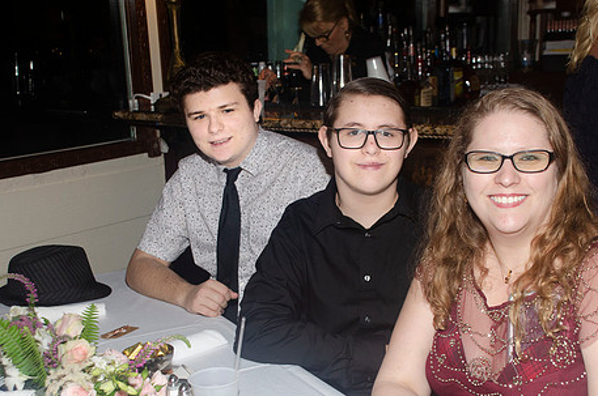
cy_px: 247
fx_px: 978
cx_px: 334
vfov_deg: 22.9
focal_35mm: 59
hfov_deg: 34.0
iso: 400
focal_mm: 31
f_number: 5.6
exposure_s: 1/60
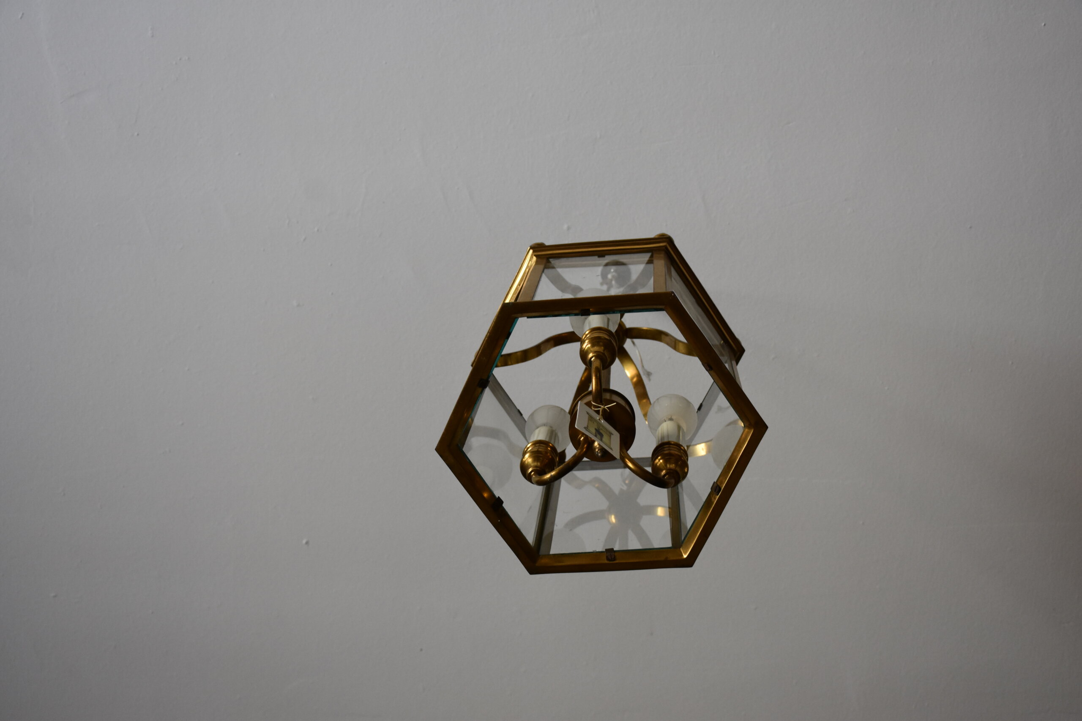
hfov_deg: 43.6
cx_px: 541
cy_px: 360
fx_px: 1352
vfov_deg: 29.9
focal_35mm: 45
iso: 800
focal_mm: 30
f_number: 5.6
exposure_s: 1/125
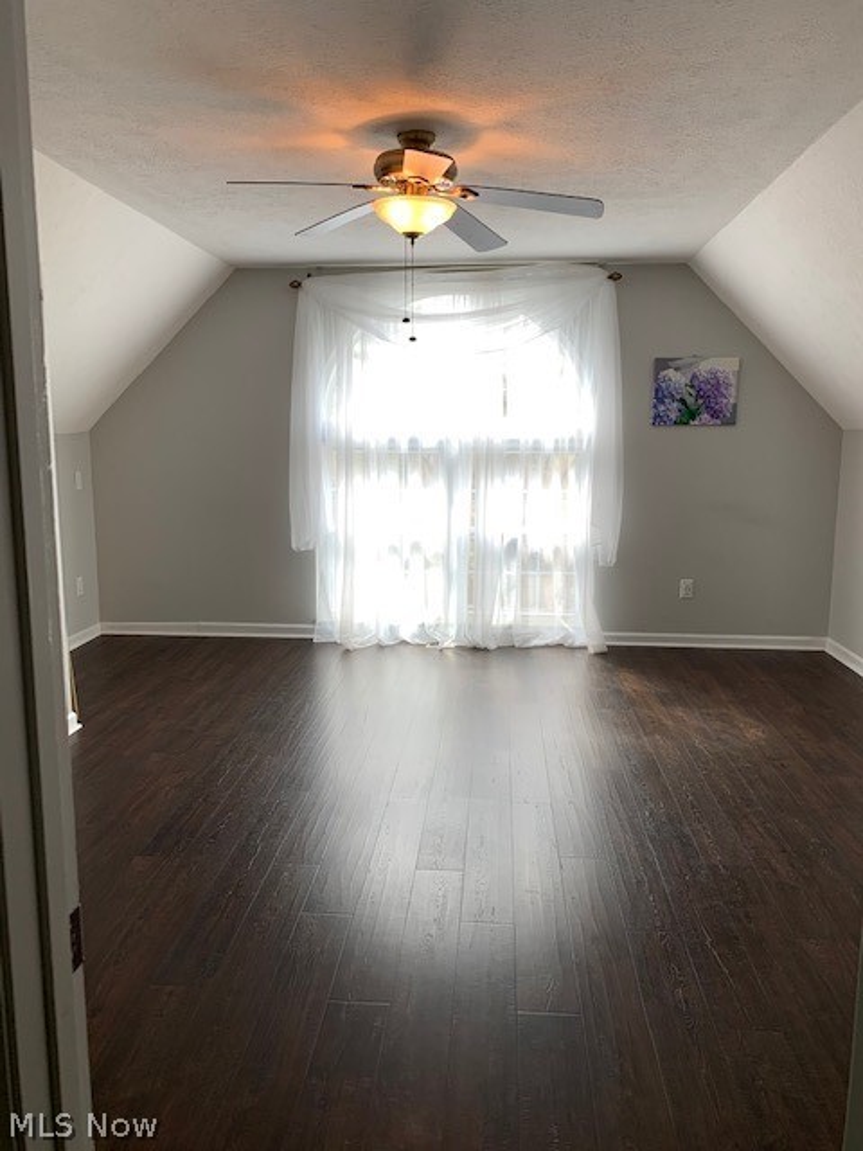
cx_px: 432
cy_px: 576
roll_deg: -0.1
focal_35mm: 26
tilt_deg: -8.7
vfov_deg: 67.3
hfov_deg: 53.1
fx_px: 864
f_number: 1.8
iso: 25
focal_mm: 4.25
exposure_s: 1/120
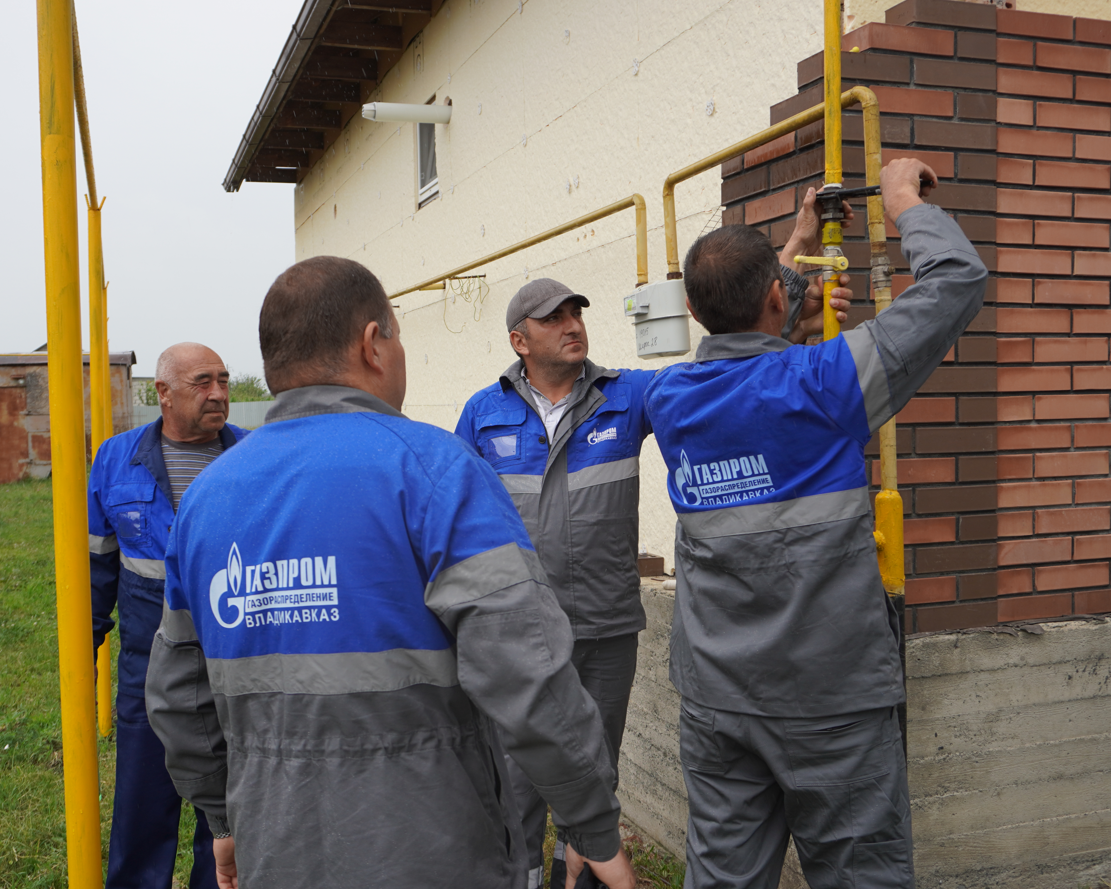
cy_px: 443
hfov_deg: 52.7
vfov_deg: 43.4
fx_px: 1118
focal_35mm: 34
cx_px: 495
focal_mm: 20
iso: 100
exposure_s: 1/500
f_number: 4.5
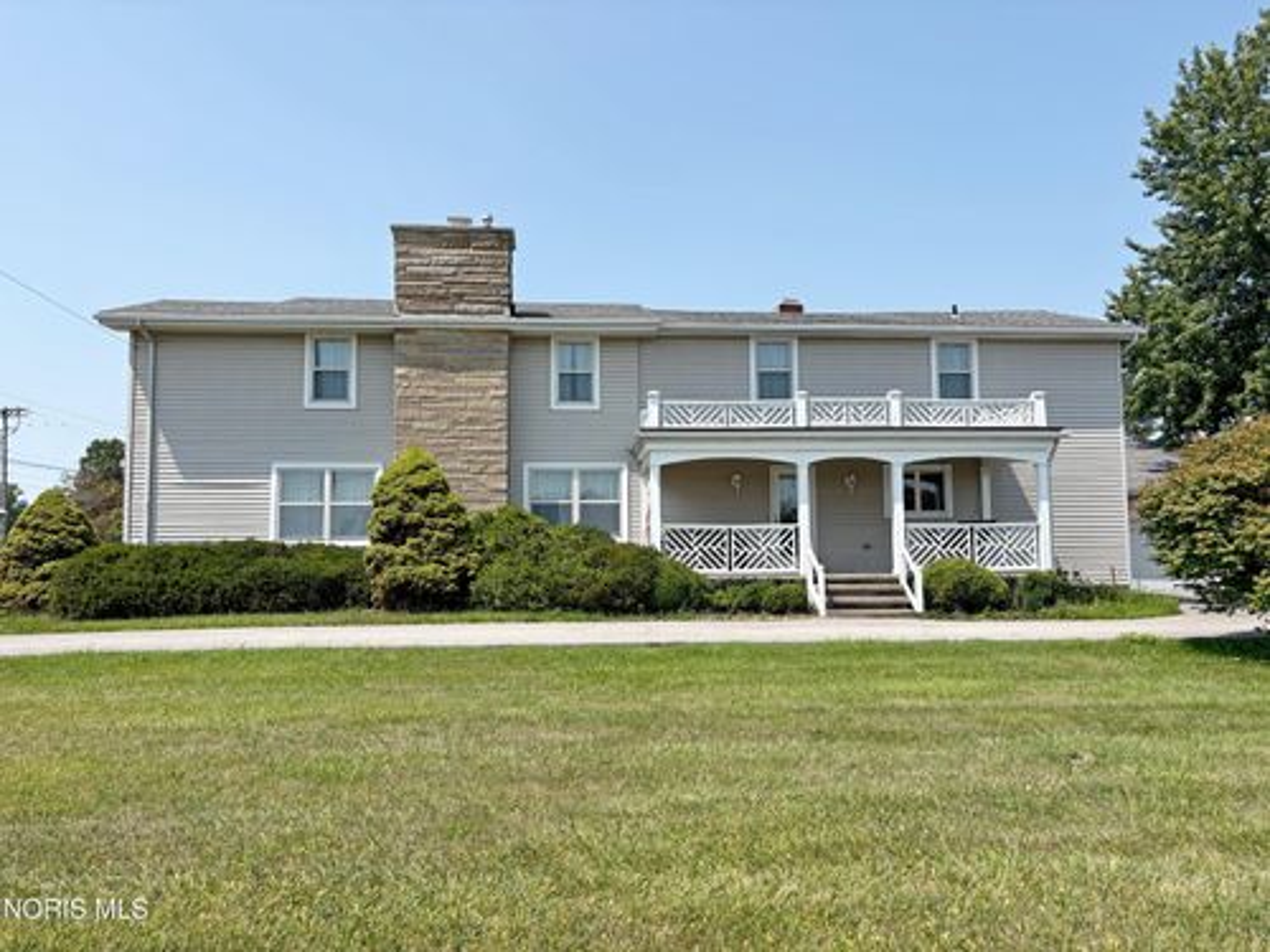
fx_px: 954
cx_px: 635
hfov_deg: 67.3
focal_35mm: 26
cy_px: 476
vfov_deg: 53.1
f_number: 1.6
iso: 50
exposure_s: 1/3279
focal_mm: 5.96
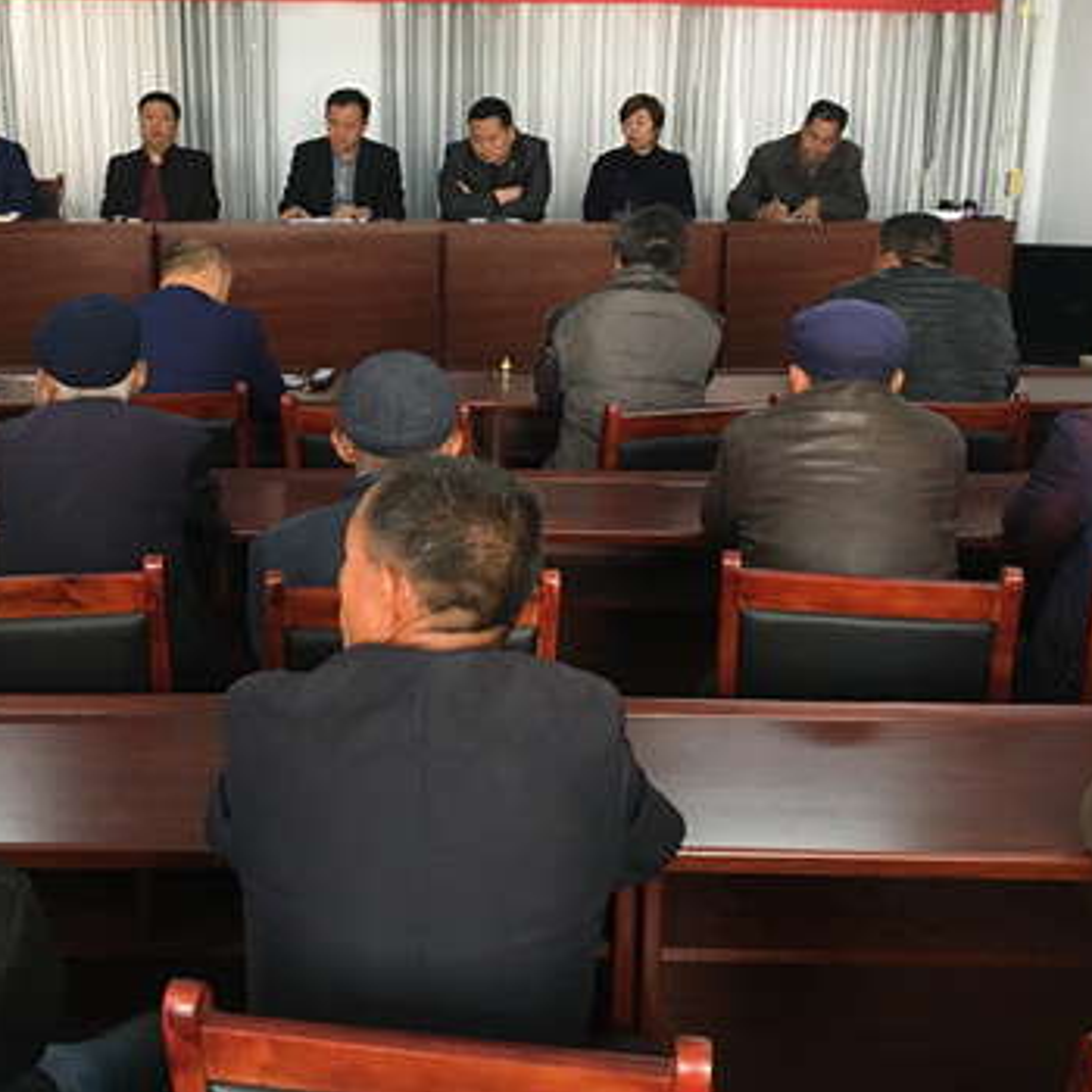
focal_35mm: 44
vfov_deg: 38.1
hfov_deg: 38.1
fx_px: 1570
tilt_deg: -11.5
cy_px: 396
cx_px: 418
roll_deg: -0.7
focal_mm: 4.15
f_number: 2.2
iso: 250
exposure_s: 1/33
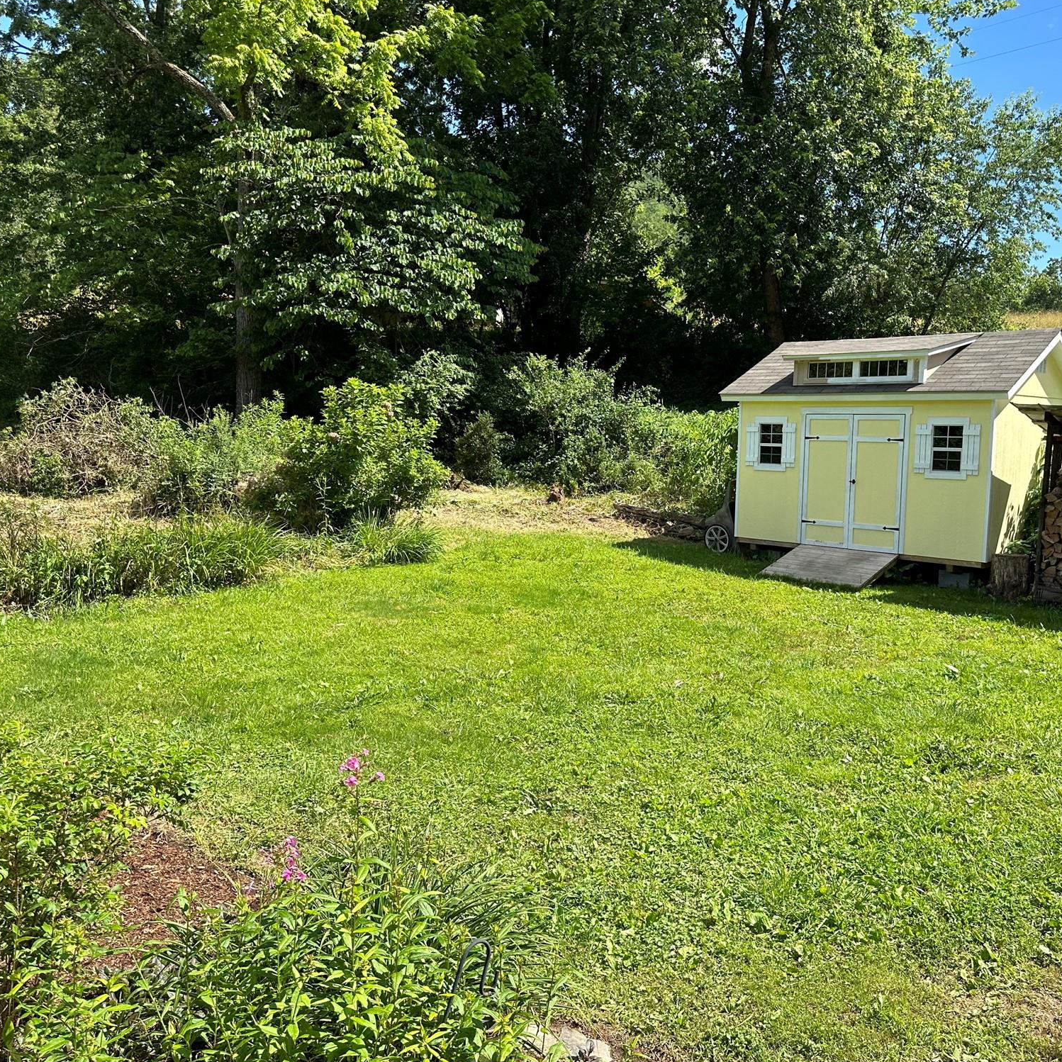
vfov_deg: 55.6
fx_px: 1007
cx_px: 605
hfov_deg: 55.4
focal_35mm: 29
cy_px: 535
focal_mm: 6.86
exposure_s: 1/2299
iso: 80
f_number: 1.78
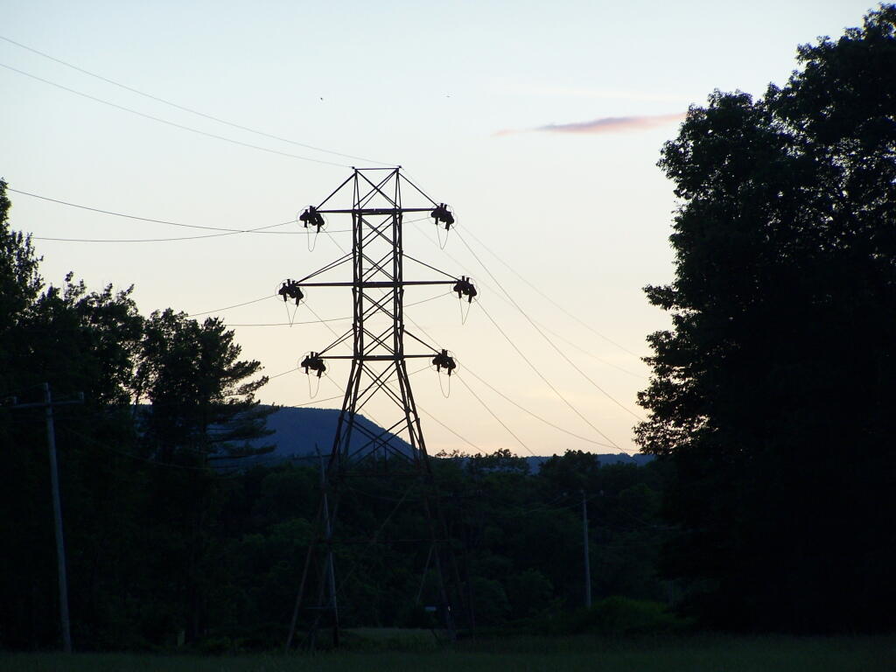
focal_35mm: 238
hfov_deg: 8.3
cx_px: 448
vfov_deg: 6.2
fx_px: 6160
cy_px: 336
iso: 100
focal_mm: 39.5
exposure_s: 1/125
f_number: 3.3
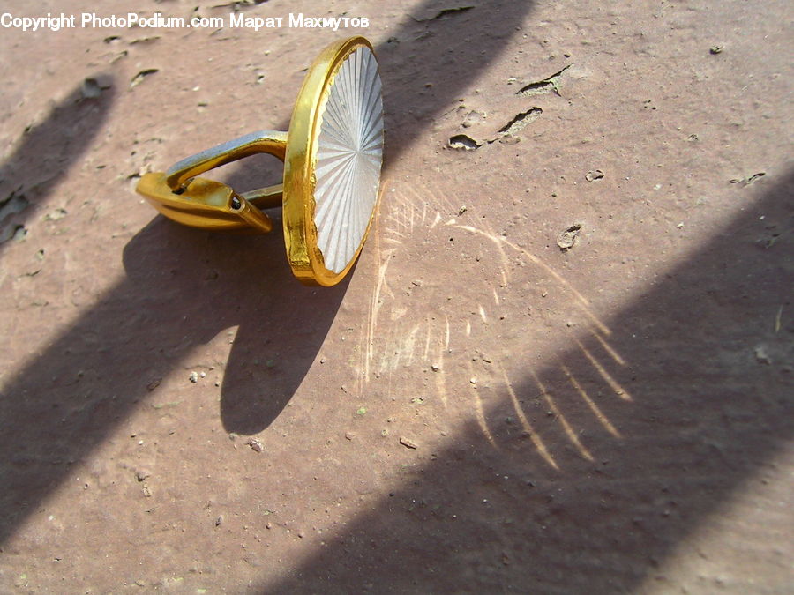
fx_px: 826
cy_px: 298
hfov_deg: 51.4
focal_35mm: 36
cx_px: 397
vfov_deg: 39.7
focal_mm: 5.6
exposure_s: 1/162
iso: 50
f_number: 4.8
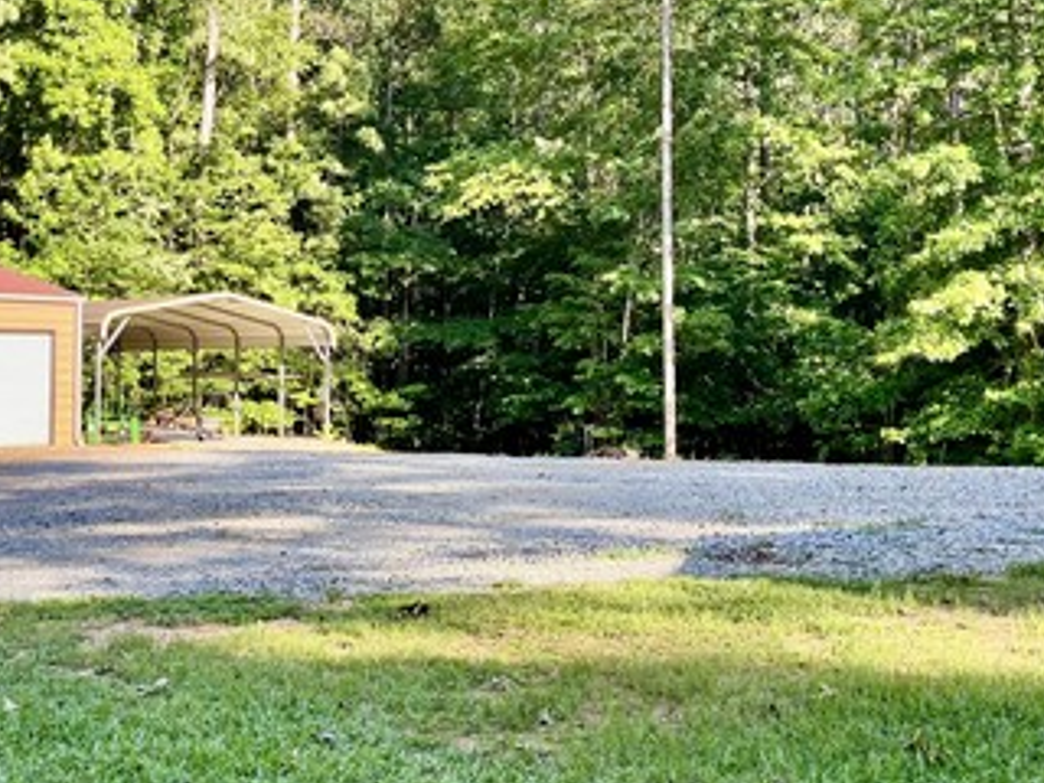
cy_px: 320
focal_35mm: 52
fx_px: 1568
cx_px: 352
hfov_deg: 36.5
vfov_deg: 28.0
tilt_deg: +4.1
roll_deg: -0.8
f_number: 1.6
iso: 50
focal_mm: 5.1
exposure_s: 1/608
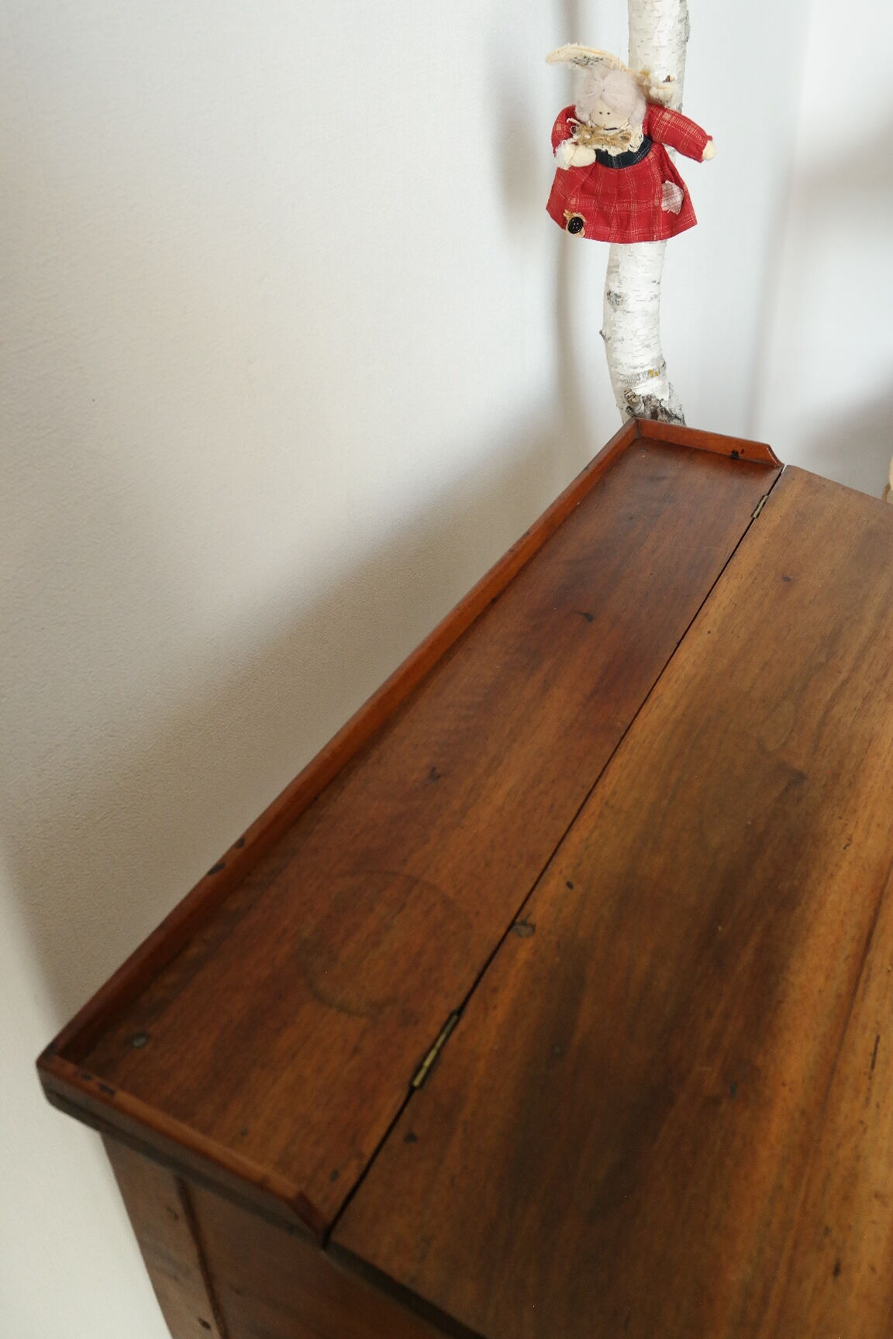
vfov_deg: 61.9
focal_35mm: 30
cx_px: 446
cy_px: 670
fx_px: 1116
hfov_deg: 43.6
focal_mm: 20
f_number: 5.6
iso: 1600
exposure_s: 1/50
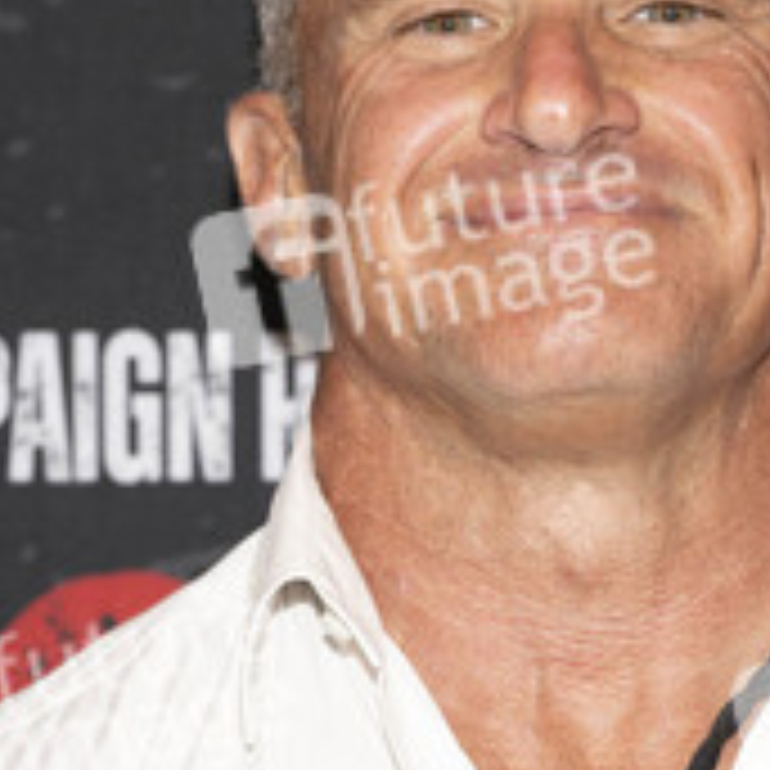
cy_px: 486
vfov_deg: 7.3
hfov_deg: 7.3
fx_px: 6015
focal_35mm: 239
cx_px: 554
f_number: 5.6
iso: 800
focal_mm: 120
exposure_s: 1/200
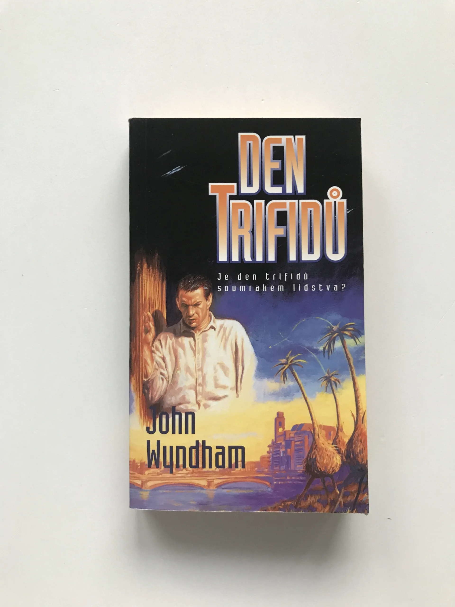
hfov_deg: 49.7
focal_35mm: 28
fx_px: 491
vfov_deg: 63.4
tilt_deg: -87.7
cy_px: 304
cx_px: 228
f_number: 1.8
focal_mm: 3.99
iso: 32
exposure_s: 1/25
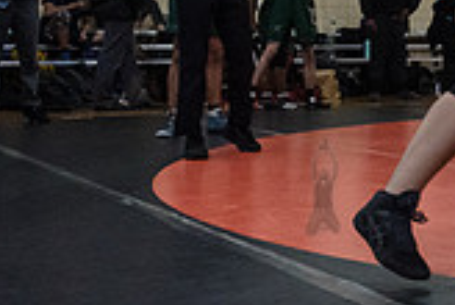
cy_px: 51
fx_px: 1102
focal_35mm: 87
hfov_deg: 20.1
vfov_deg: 15.6
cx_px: 680
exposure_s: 1/400
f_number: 3.2
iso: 6400
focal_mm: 24
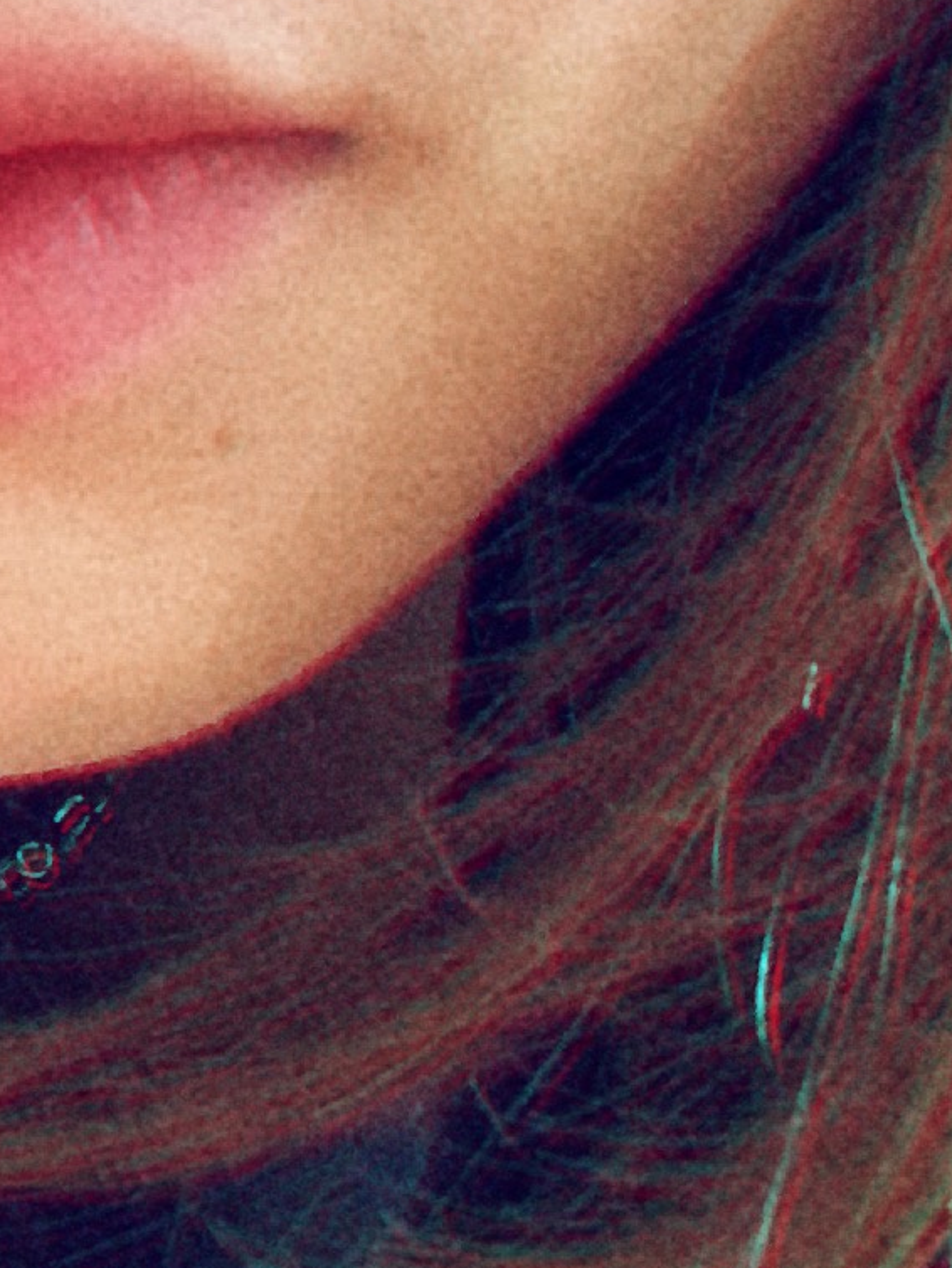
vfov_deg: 14.5
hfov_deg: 11.1
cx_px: -140
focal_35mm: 131
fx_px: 4801
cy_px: -335
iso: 500
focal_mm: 2.87
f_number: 2.2
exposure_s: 1/30
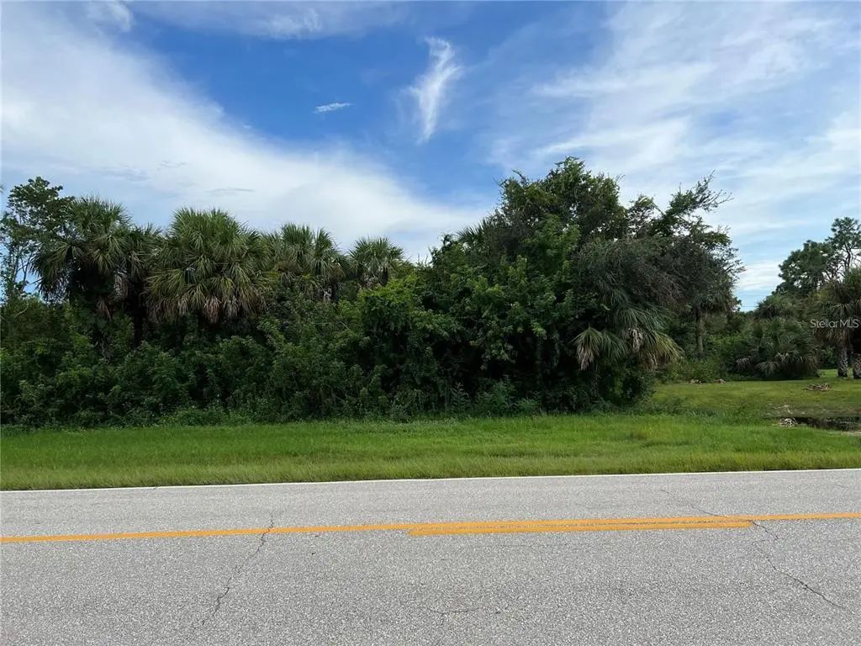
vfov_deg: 53.1
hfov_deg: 67.3
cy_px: 323
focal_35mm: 26
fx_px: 647
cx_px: 430
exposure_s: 1/4274
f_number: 1.5
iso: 50
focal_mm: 5.7
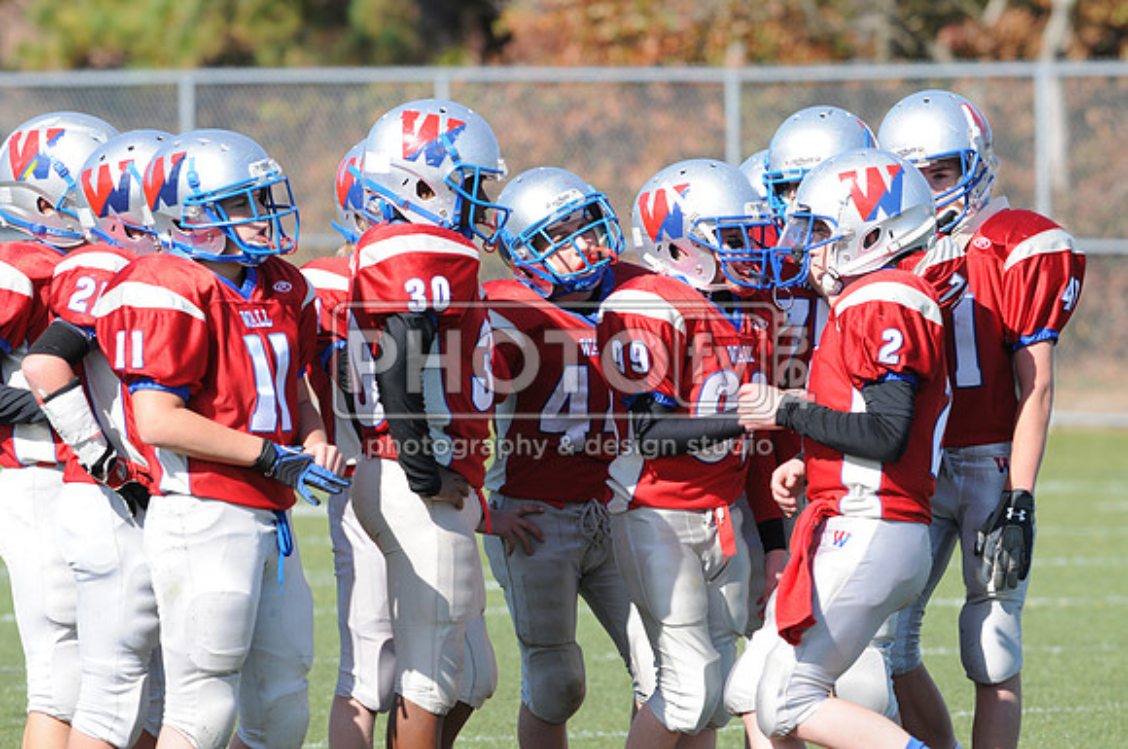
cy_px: 374
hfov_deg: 4.6
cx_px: 564
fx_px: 14080
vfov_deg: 3.0
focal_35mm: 450
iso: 200
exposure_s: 1/500
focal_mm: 300
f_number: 6.3
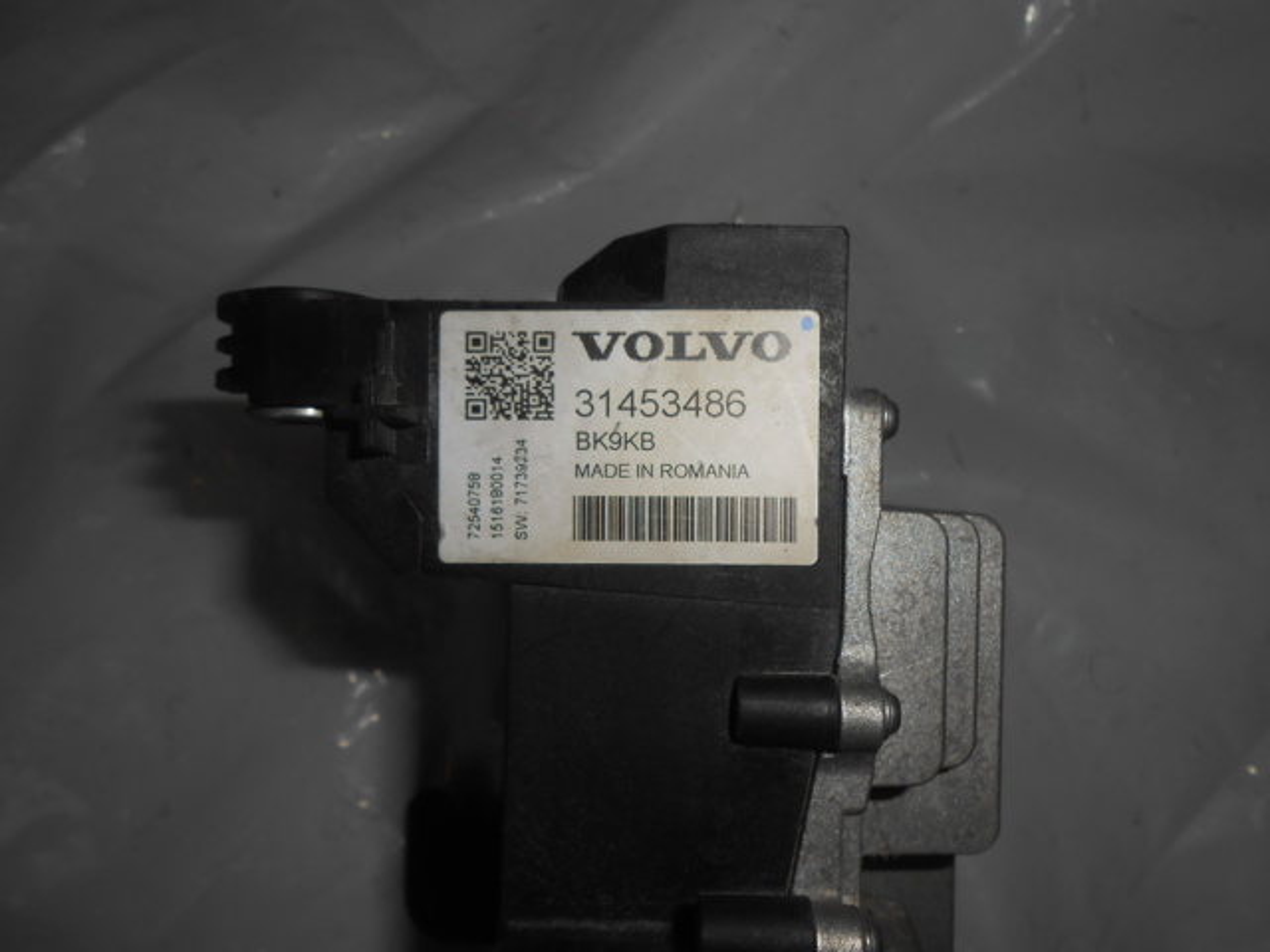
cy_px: 476
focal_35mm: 26
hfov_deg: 67.3
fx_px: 954
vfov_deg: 53.1
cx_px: 635
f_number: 11.5
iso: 80
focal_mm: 4.6
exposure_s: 1/30
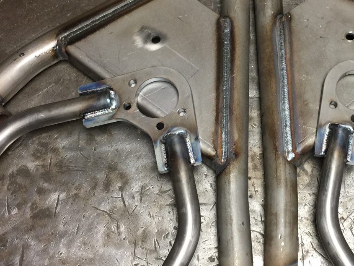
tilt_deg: -65.9
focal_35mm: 56
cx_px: 263
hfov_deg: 33.7
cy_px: 117
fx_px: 573
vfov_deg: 26.1
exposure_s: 1/15
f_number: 2.2
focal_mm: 4.15
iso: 32
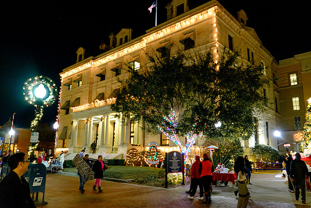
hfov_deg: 67.4
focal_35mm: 27
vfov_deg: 48.0
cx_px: 156
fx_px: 233
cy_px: 104
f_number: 2.8
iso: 2500
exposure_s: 1/30
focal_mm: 18
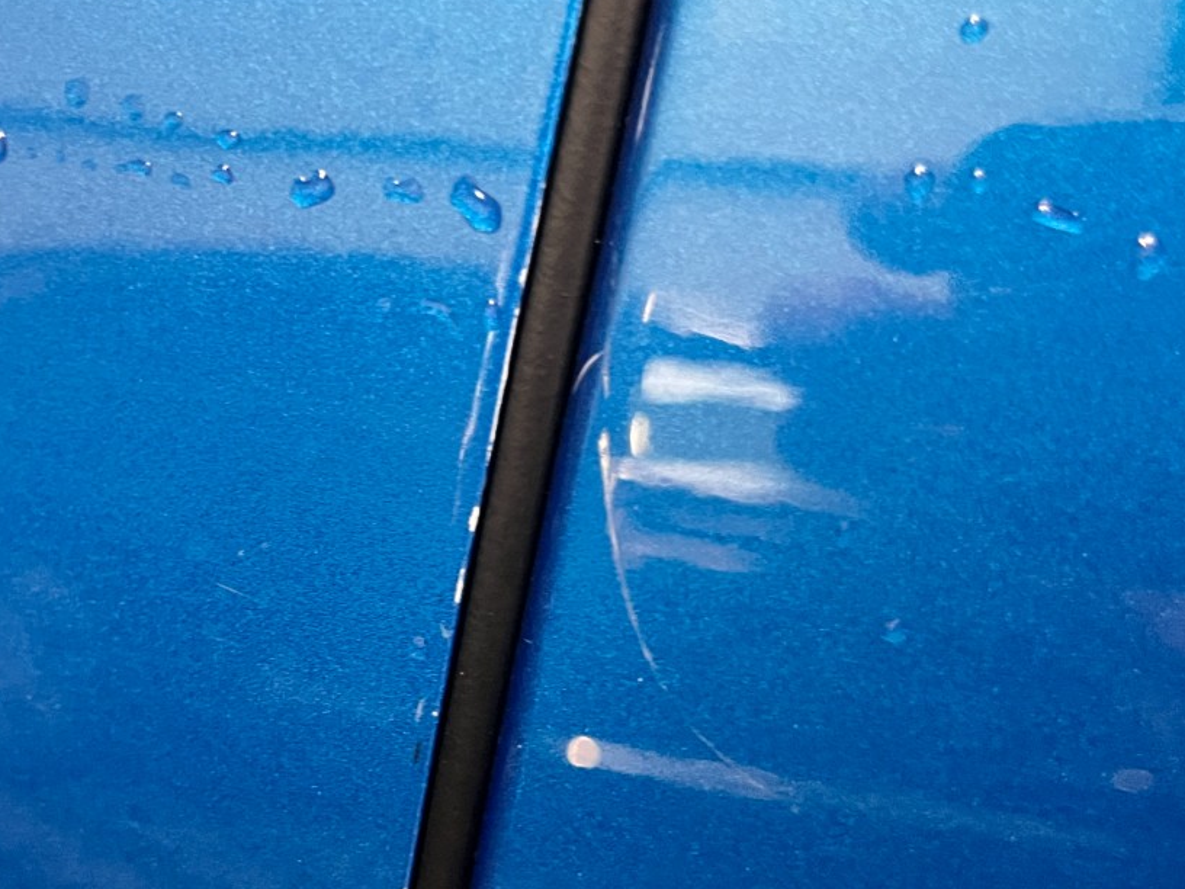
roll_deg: -0.6
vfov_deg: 28.4
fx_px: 1746
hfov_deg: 36.6
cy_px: 575
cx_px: 289
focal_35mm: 51
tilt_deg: -22.6
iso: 640
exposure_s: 1/33
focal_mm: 5.1
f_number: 1.6
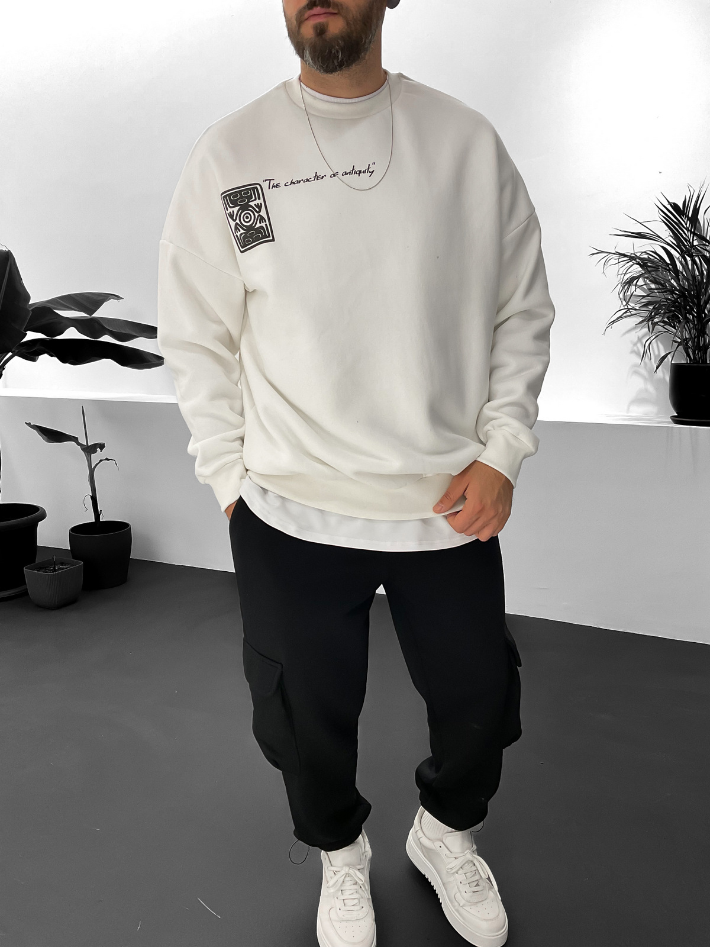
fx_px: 793
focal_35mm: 29
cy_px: 474
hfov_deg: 48.2
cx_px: 355
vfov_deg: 61.7
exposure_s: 1/100
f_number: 1.8
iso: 50
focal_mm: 3
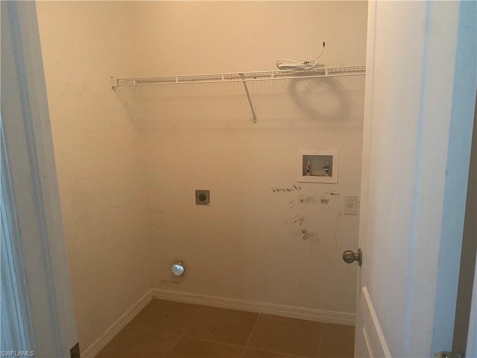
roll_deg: +1.5
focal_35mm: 26
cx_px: 238
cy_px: 179
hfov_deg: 67.3
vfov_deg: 53.1
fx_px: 358
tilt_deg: -11.0
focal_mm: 4.25
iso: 400
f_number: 1.8
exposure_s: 1/40
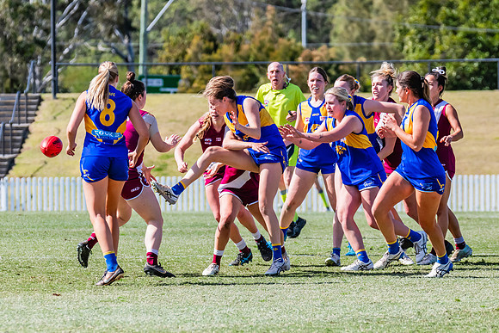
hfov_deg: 4.9
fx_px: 5891
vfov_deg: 3.2
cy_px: 194
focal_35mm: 425
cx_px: 228
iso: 800
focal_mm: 270
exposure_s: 1/1600
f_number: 8
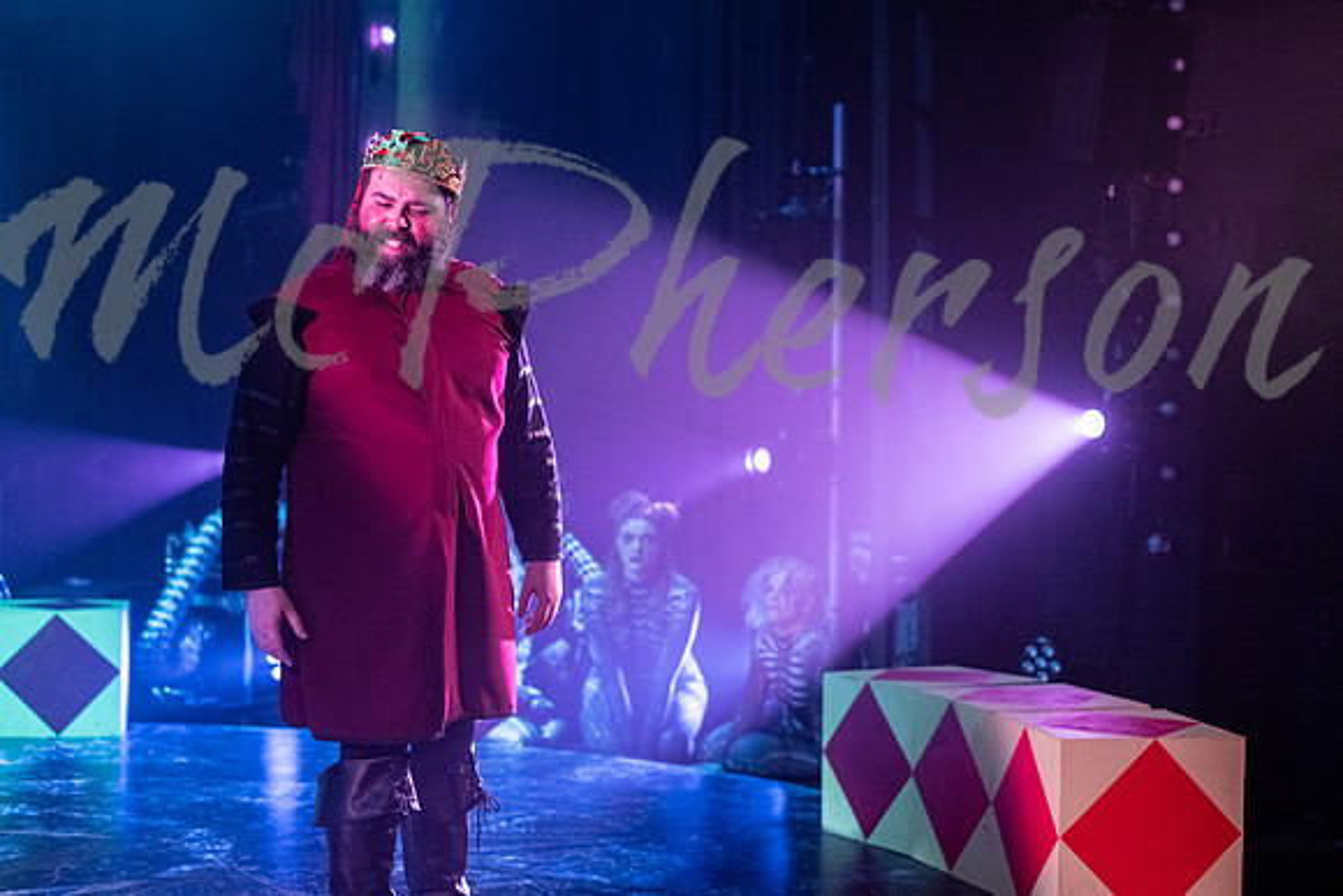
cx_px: 671
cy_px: 427
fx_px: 2069
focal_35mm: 55
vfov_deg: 24.4
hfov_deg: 36.0
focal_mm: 35
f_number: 2
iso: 2000
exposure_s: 1/250
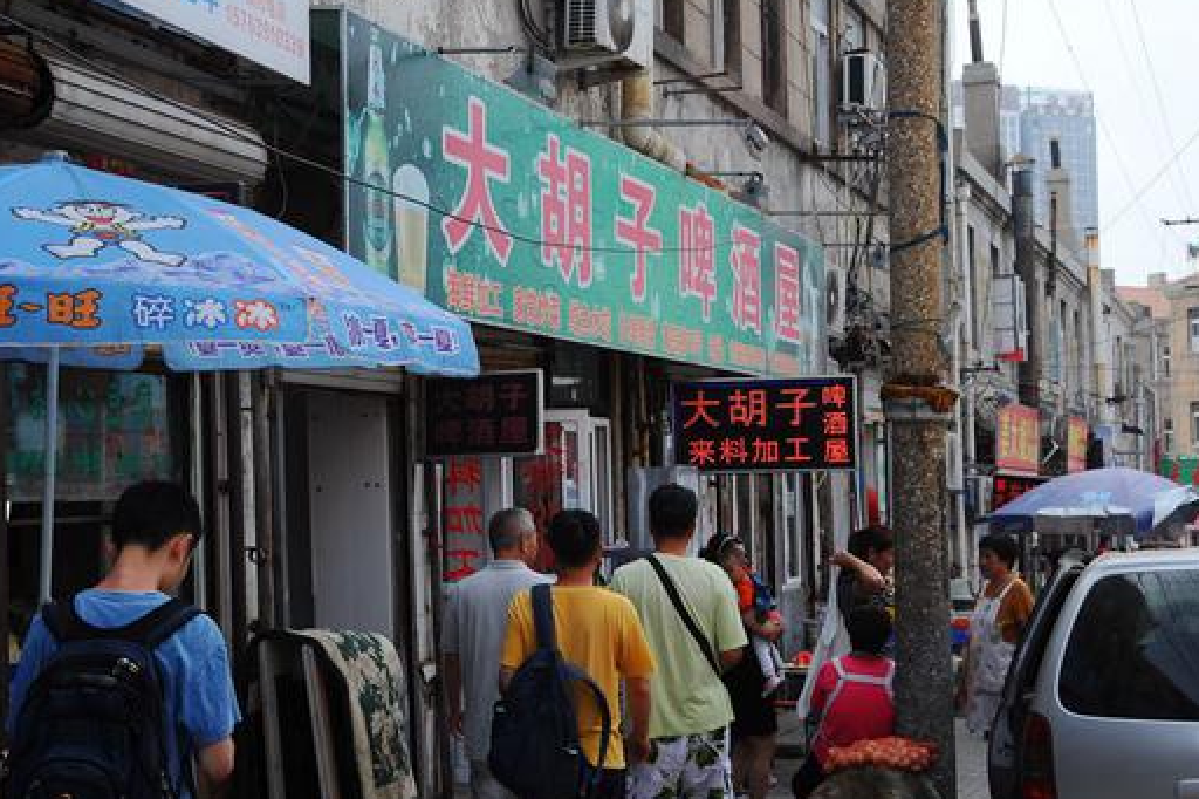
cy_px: 429
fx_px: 2164
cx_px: 536
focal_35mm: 65
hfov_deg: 30.9
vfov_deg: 20.9
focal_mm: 52
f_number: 5.6
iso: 200
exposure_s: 1/500
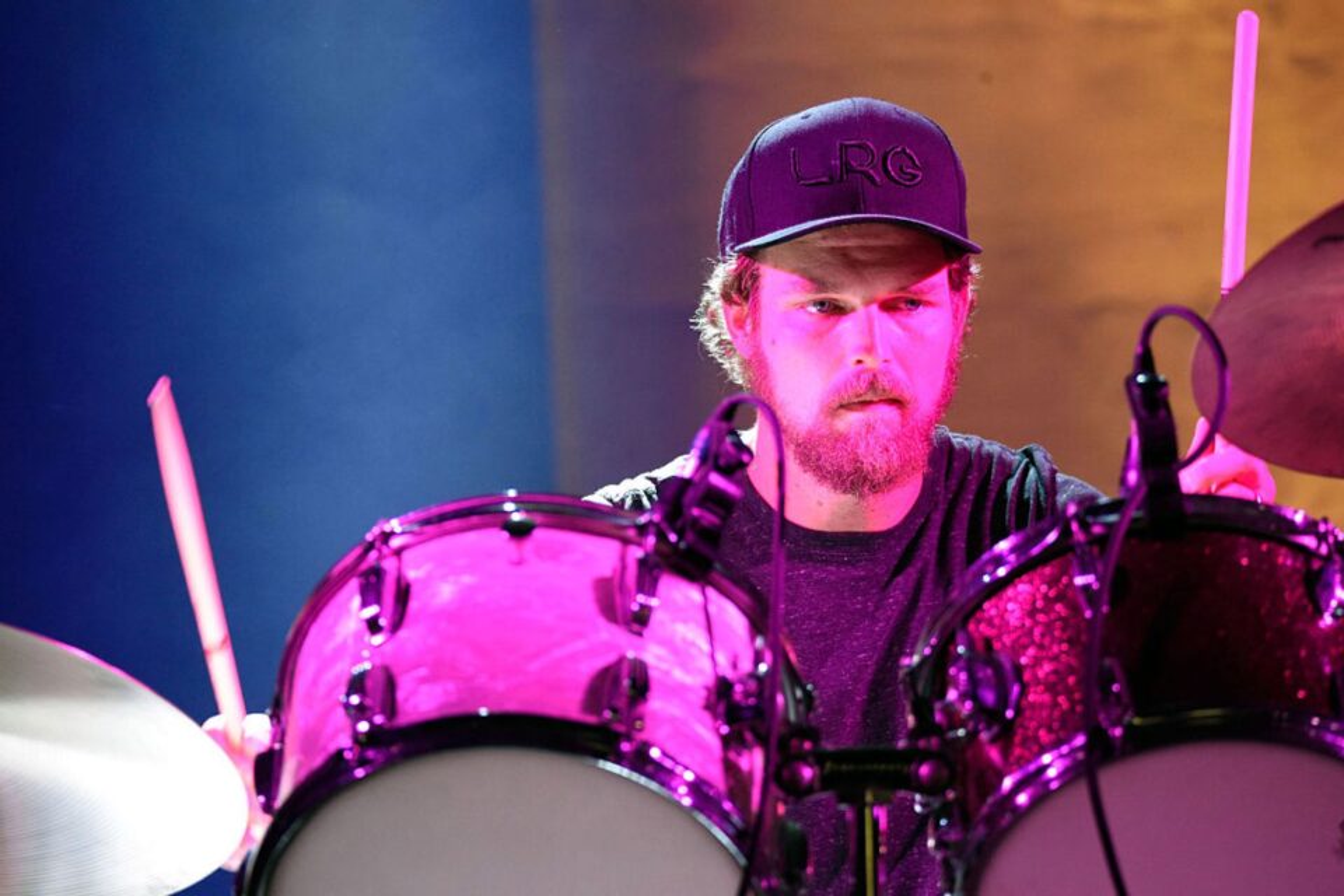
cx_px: 672
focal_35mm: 350
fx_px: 13066
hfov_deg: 5.9
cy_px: 448
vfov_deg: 3.9
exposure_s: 1/250
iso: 6400
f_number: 6
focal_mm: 350
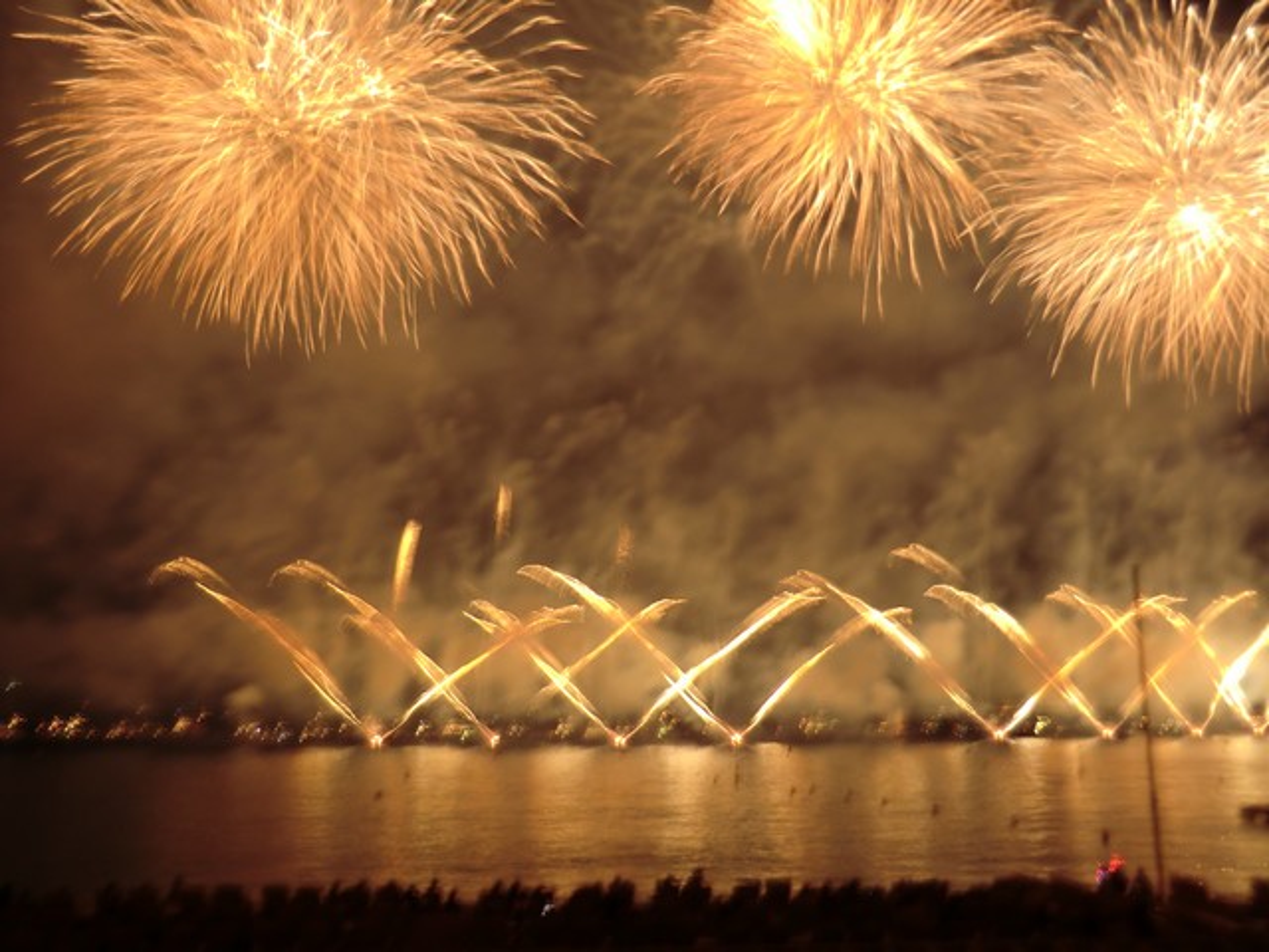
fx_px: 1246
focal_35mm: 34
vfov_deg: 41.8
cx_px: 634
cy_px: 476
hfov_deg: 54.0
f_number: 3.6
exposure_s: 2
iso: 64
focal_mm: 6.1
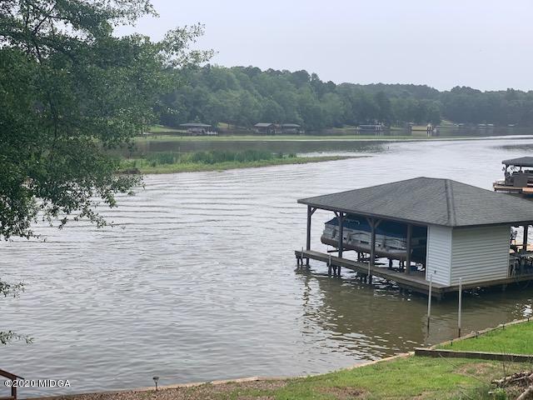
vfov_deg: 28.0
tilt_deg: -4.5
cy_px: 200
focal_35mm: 52
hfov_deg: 36.8
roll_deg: -1.7
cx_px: 266
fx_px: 801
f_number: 2.4
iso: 16
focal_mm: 6
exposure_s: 1/1170
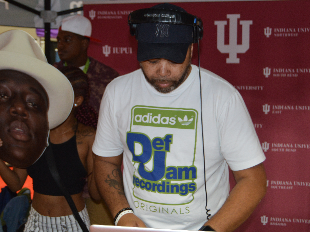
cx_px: 134
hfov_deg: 26.3
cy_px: 126
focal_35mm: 74
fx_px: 663
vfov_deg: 19.9
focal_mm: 34
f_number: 4.5
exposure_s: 1/60
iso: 640
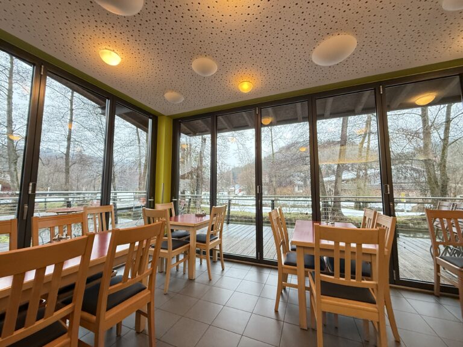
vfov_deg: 85.7
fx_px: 187
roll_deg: -0.3
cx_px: 232
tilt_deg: +5.1
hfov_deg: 102.1
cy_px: 174
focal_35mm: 14
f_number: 2.2
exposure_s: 1/100
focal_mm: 2.22
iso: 500
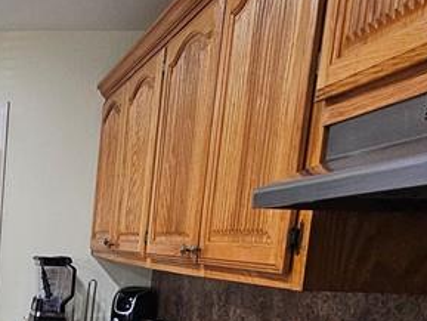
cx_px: -127
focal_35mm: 46
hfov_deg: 31.7
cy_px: 317
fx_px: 568
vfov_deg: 29.6
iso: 320
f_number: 2.2
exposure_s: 1/60
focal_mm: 2.2
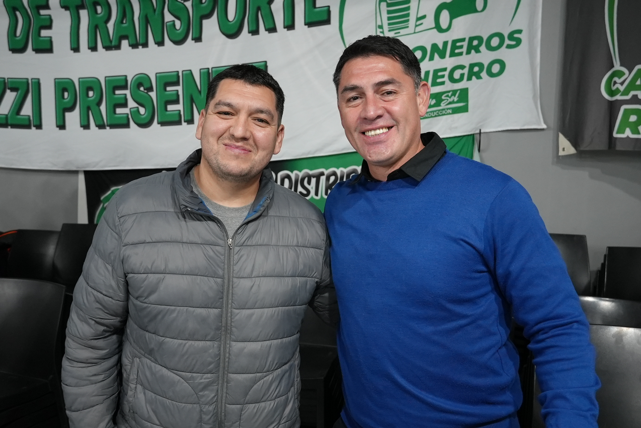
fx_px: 588
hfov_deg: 57.2
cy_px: 214
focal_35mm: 33
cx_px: 320
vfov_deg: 40.0
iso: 3200
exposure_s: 1/160
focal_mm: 22
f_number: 4
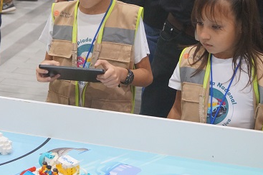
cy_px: 63
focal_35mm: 80
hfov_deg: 25.3
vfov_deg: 17.0
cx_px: 87
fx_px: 584
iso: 1250
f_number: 4.5
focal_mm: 28
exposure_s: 1/160
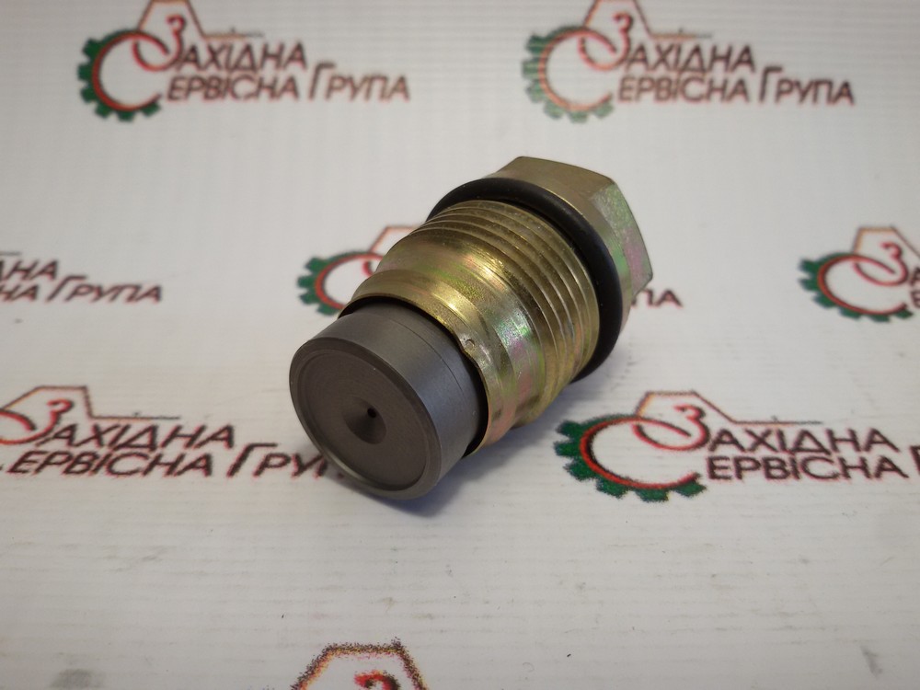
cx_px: 460
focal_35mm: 31
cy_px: 345
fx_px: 824
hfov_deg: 58.4
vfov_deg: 45.4
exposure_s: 1/100
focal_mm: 2.93
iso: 50
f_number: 2.4
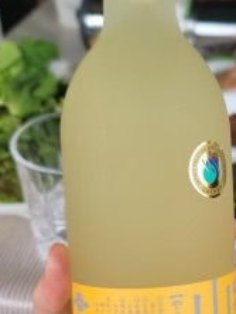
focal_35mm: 54
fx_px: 490
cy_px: 215
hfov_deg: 26.5
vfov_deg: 35.1
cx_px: 192
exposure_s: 1/120
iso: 64
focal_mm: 7
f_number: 1.8
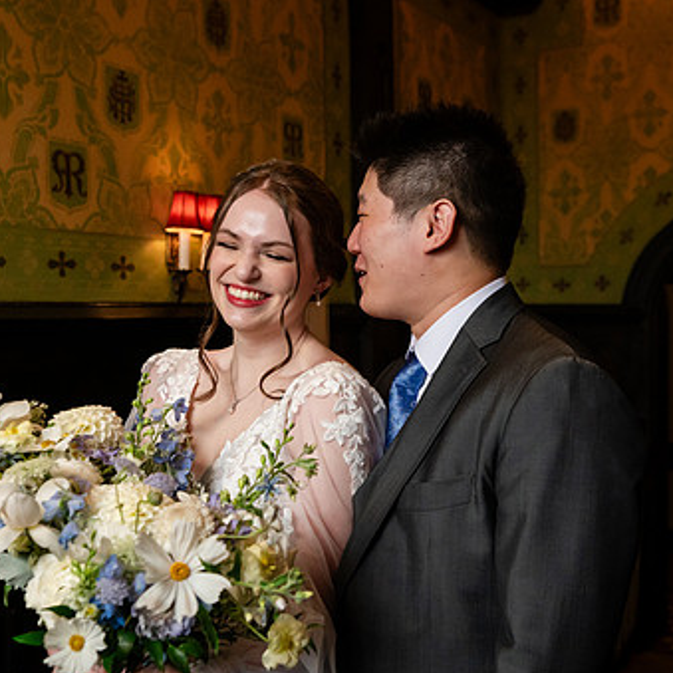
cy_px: 365
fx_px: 1056
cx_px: 361
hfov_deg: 35.3
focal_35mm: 48
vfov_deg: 35.3
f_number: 4
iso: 3200
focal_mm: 32
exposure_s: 1/200
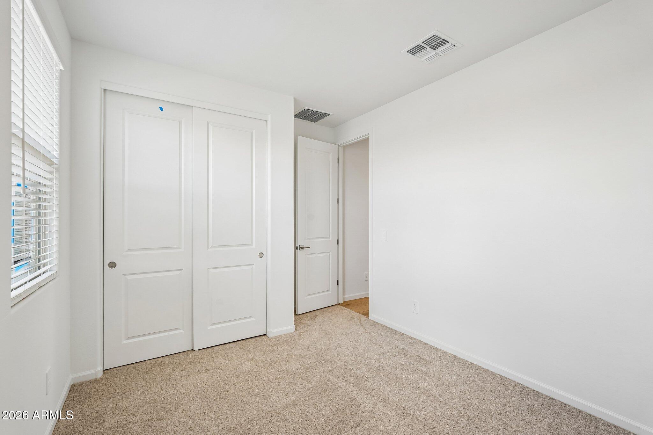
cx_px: 326
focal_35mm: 16
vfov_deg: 73.7
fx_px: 290
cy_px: 218
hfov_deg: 96.7
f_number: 8
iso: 400
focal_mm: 16
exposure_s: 1/50
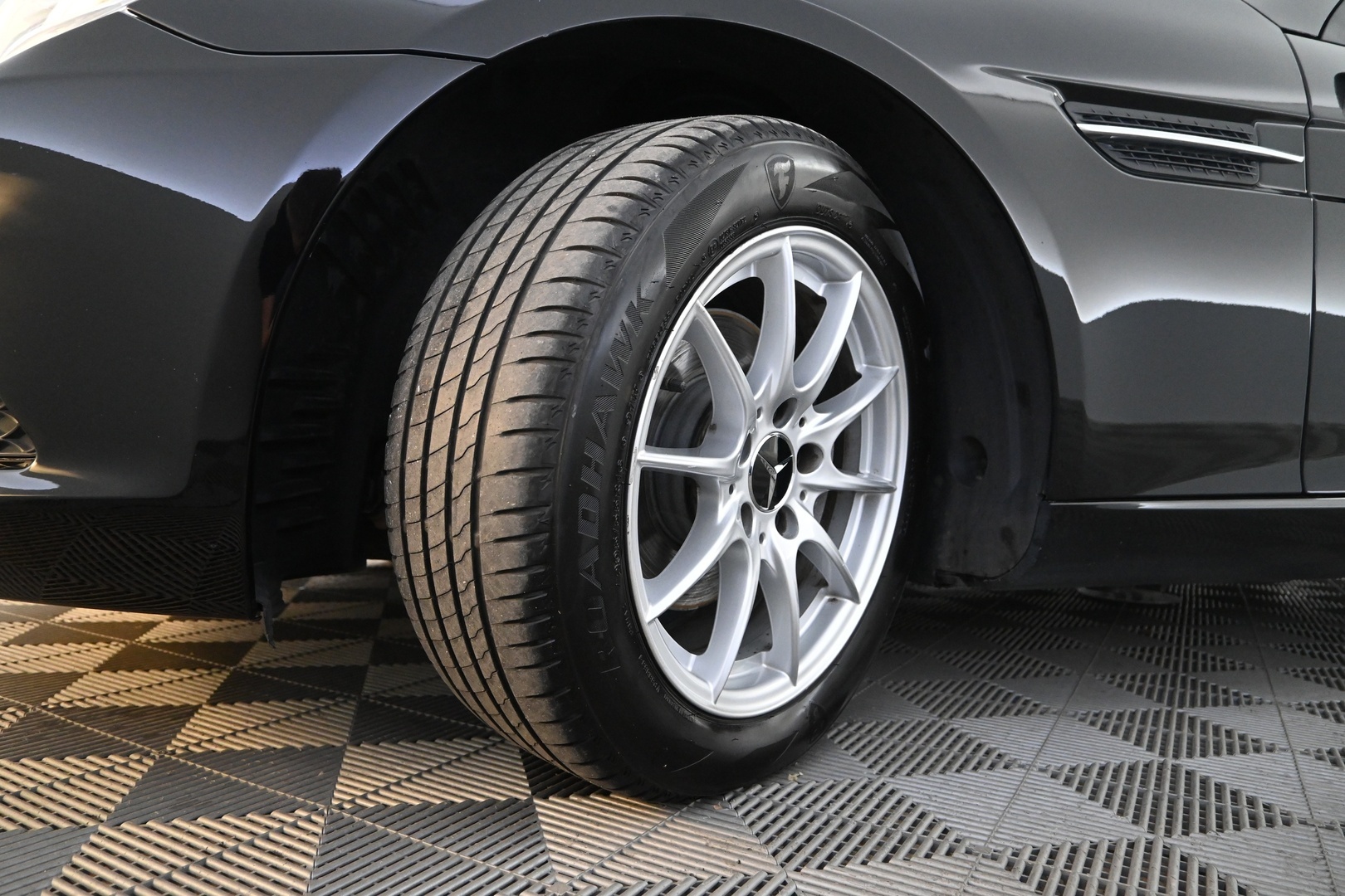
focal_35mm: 24
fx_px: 897
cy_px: 448
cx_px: 672
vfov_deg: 53.1
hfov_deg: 73.7
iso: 3200
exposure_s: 1/60
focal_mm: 16
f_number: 4
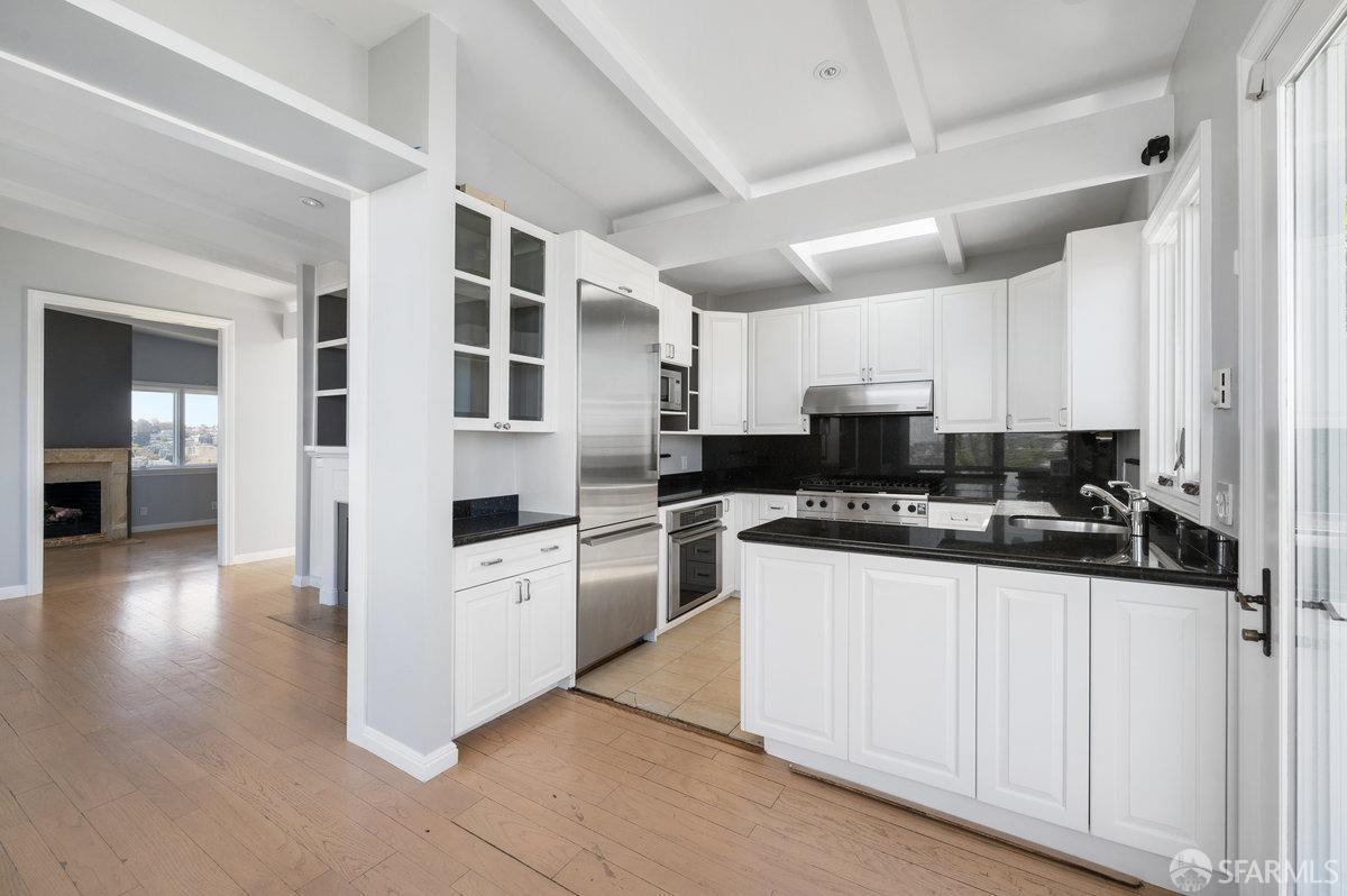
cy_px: 448
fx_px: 561
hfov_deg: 100.4
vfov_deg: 77.2
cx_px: 674
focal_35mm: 15
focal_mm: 15
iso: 200
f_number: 9
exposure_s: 1/50
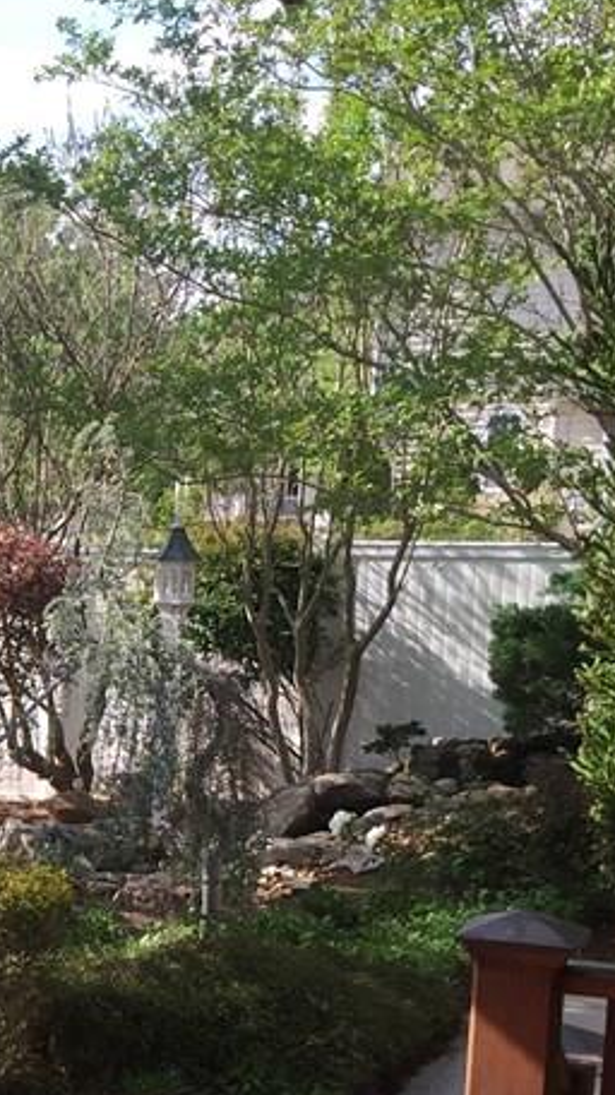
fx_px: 2061
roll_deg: -0.5
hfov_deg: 15.6
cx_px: -320
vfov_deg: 29.1
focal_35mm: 71
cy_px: 872
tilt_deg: -10.3
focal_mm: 4.15
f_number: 2.2
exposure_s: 1/608
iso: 32
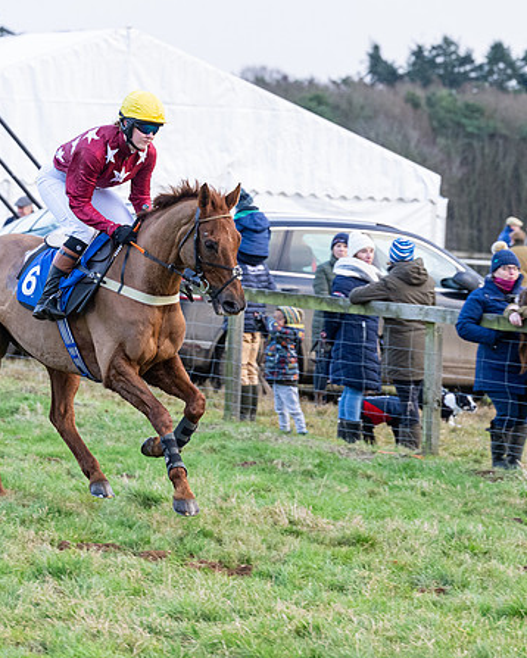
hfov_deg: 7.4
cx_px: 176
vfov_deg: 9.2
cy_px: 328
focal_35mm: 210
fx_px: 4091
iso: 1250
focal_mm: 99
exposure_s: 1/500
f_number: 4
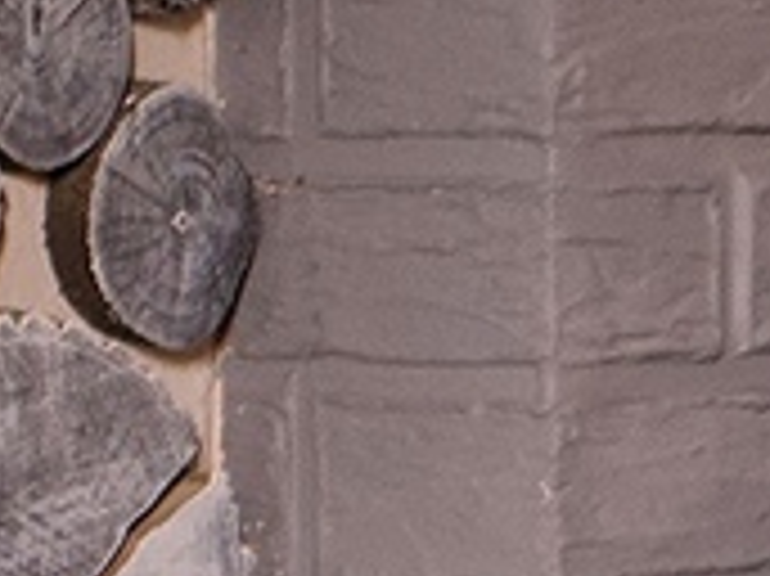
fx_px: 8047
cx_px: 1626
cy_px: 947
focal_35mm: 362
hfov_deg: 5.4
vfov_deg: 4.1
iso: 1600
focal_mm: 25
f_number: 1.7
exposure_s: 1/125
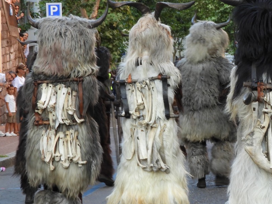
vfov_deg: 9.4
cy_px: 134
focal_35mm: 157
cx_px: 216
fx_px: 1233
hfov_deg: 12.5
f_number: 4.5
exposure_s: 1/30
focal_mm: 12.5
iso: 100
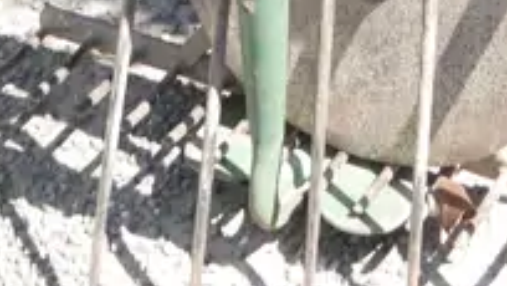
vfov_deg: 5.7
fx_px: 2354
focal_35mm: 175
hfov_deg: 12.2
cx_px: 451
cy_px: -960
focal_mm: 16
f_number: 4.5
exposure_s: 1/250
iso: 200
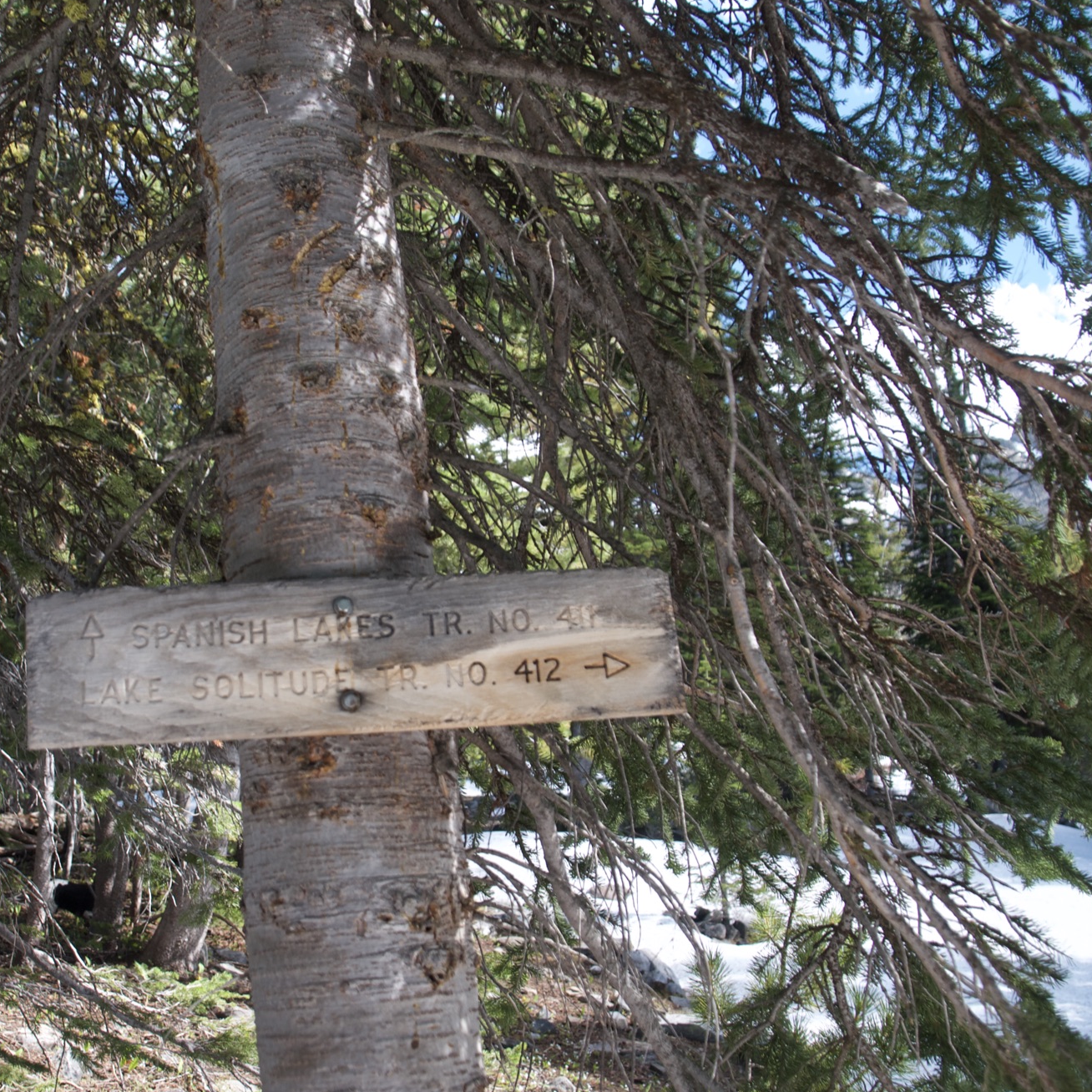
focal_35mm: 35
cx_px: 333
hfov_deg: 46.2
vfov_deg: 47.2
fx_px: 1249
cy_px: 542
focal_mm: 18
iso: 320
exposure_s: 1/160
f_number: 3.5
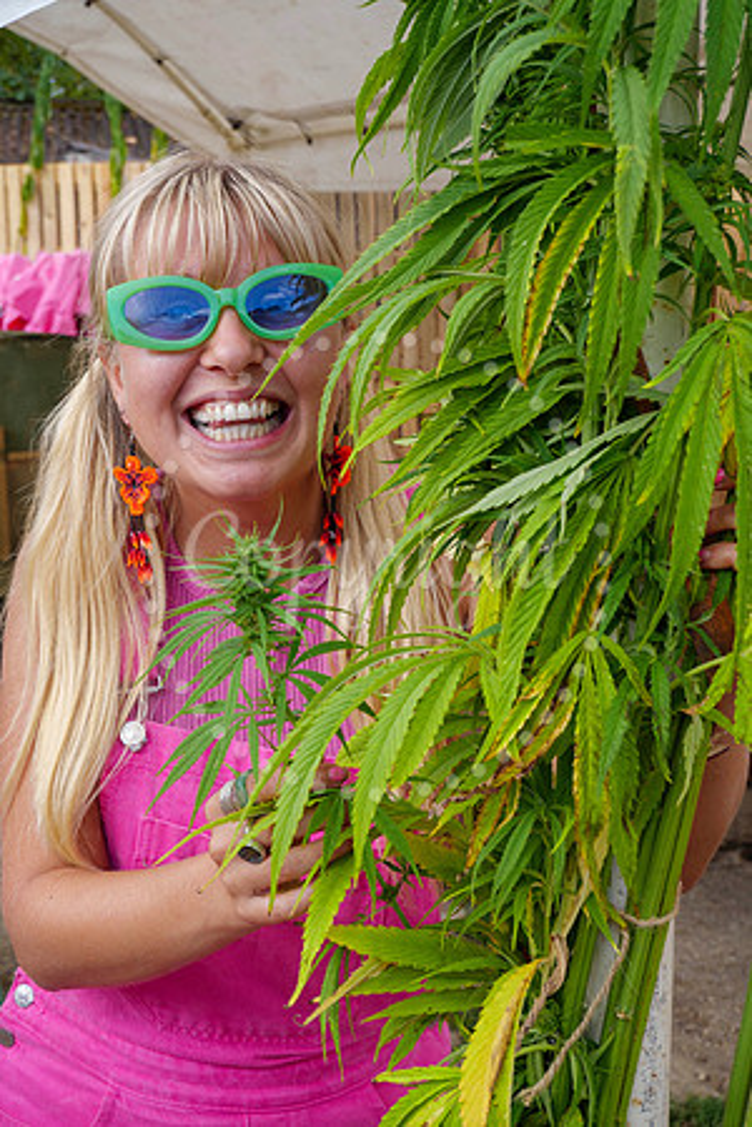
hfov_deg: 29.2
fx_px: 1441
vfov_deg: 42.7
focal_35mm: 46
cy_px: 564
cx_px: 376
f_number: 5.6
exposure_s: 1/200
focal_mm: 23
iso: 160
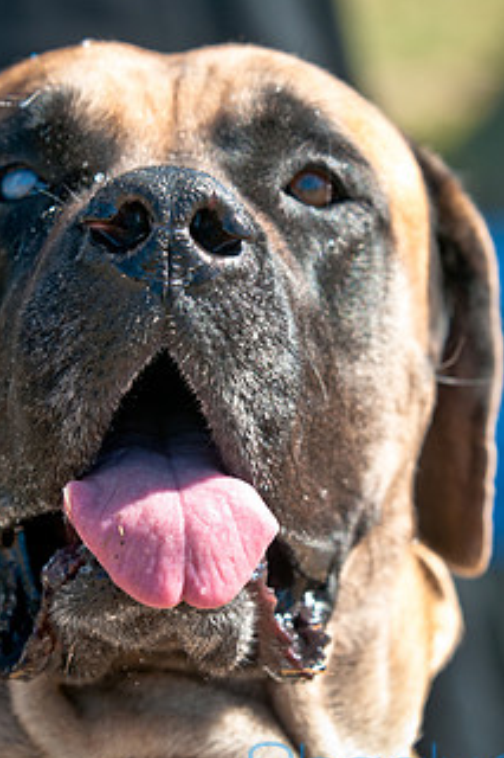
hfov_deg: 6.5
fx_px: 4435
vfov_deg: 9.8
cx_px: 266
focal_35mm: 211
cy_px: 358
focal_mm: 100
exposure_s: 1/400
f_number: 5
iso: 200
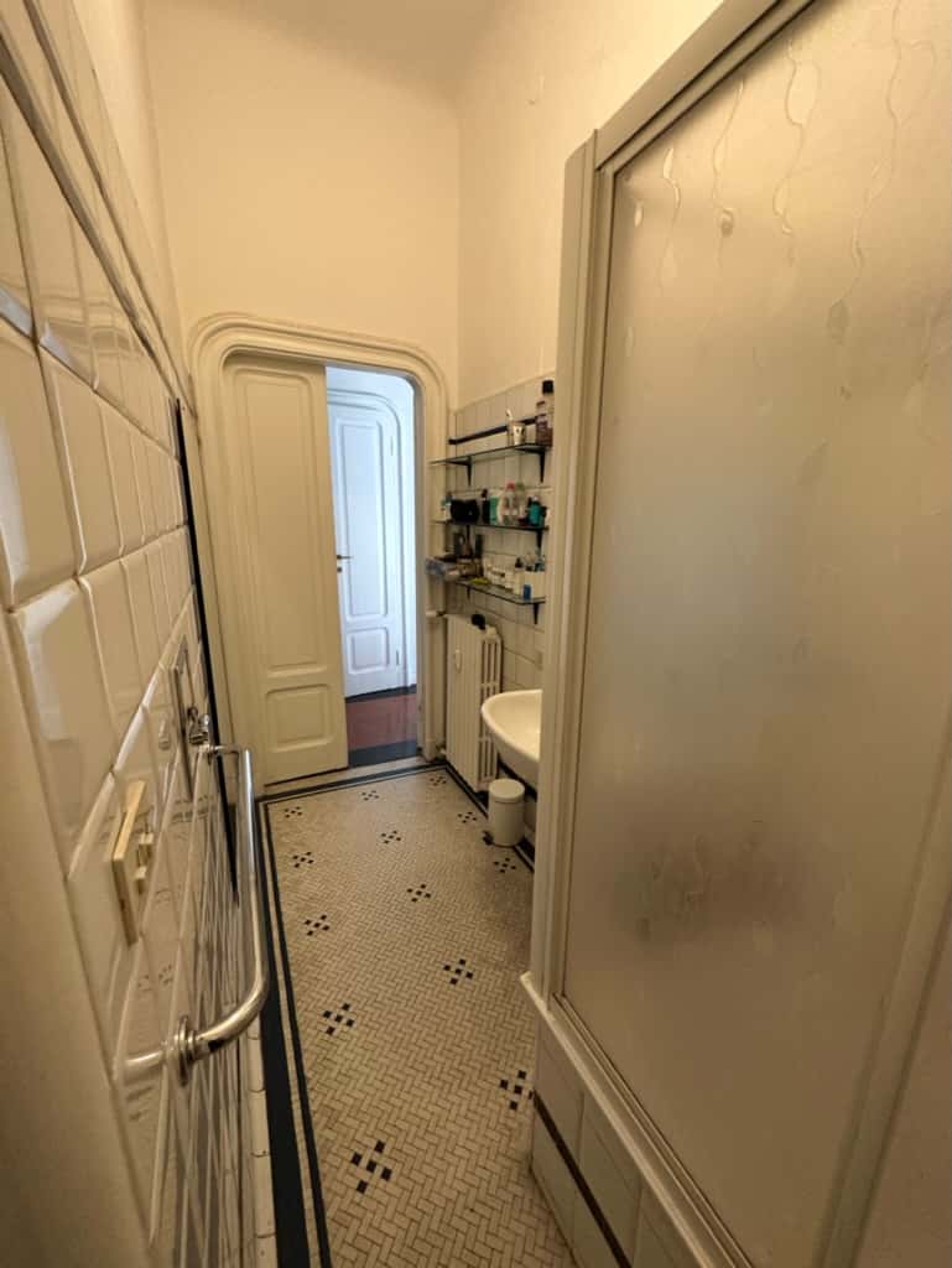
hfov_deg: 85.7
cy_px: 634
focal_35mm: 14
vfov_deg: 102.0
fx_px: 513
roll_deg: -1.3
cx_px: 476
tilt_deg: -10.8
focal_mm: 2.22
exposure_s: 1/50
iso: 250
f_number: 2.2
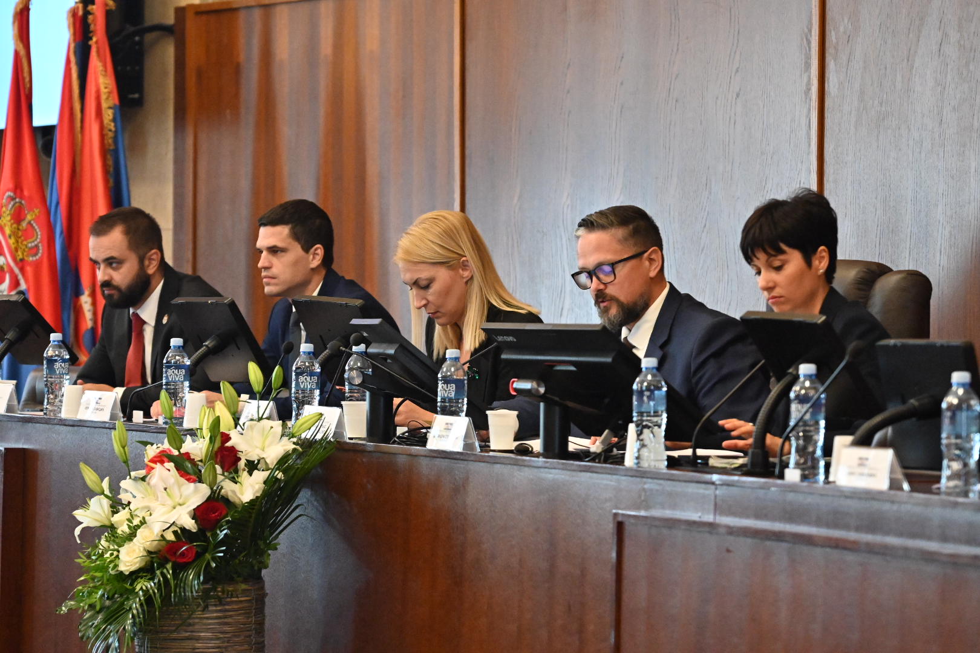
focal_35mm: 157
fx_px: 4274
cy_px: 326
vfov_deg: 8.7
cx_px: 490
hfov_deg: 13.1
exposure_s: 1/200
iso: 4000
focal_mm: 105
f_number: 4
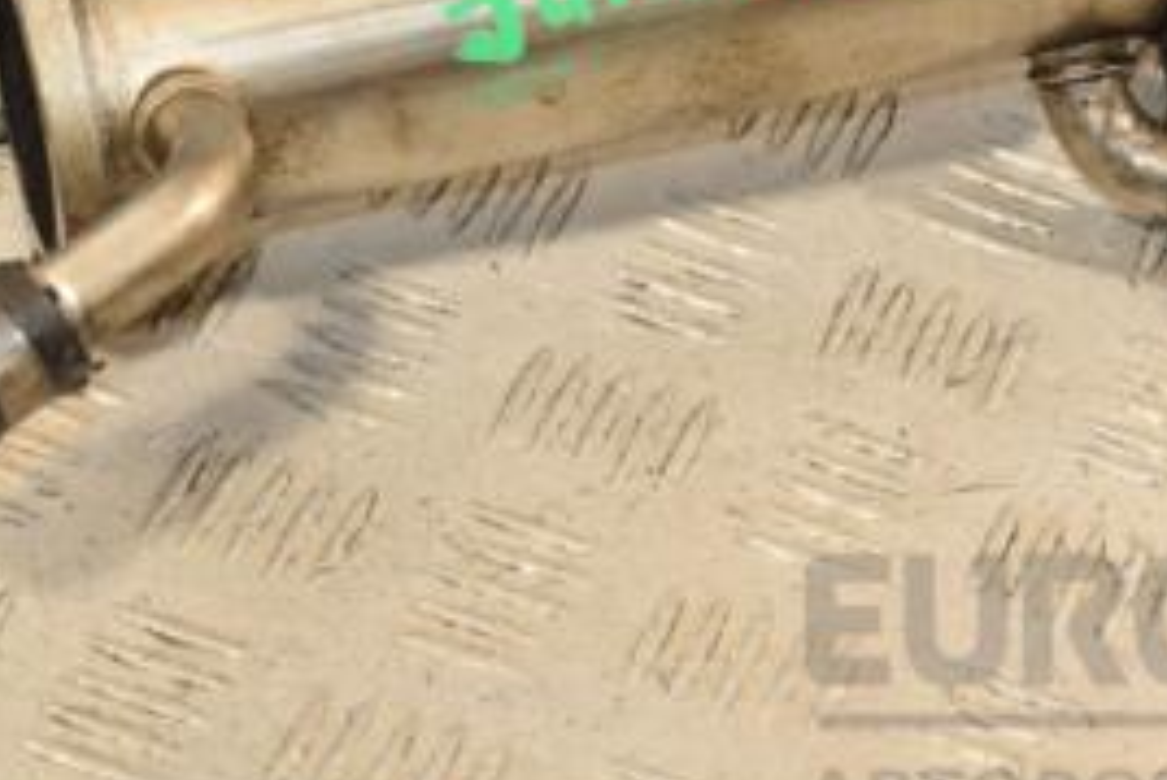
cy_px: 39
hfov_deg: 12.7
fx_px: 5222
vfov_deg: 8.5
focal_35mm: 161
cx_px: 723
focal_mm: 48
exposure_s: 1/200
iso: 800
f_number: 7.1
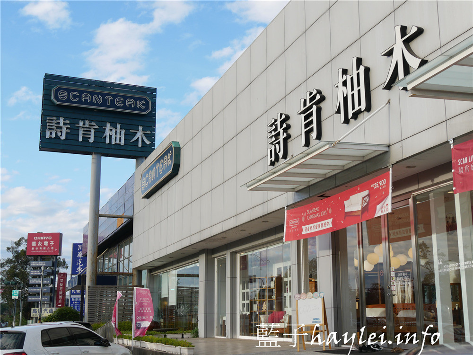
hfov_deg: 39.7
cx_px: 236
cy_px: 178
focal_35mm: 48
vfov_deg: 30.3
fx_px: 656
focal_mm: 24
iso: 200
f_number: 6.3
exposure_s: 1/250
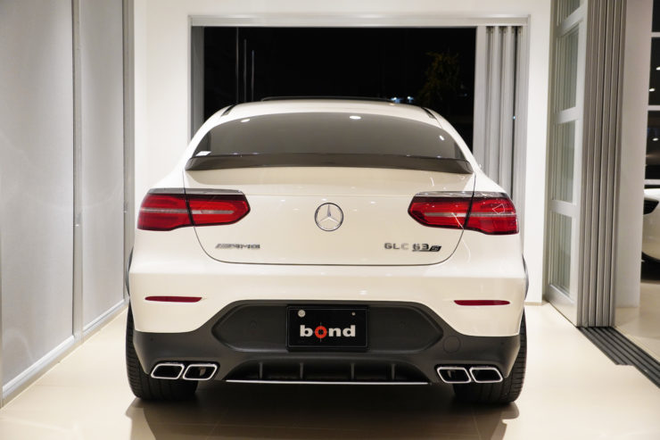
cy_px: 220
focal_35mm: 48
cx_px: 330
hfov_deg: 41.1
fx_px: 880
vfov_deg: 28.1
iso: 800
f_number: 4.5
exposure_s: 1/160
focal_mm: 32
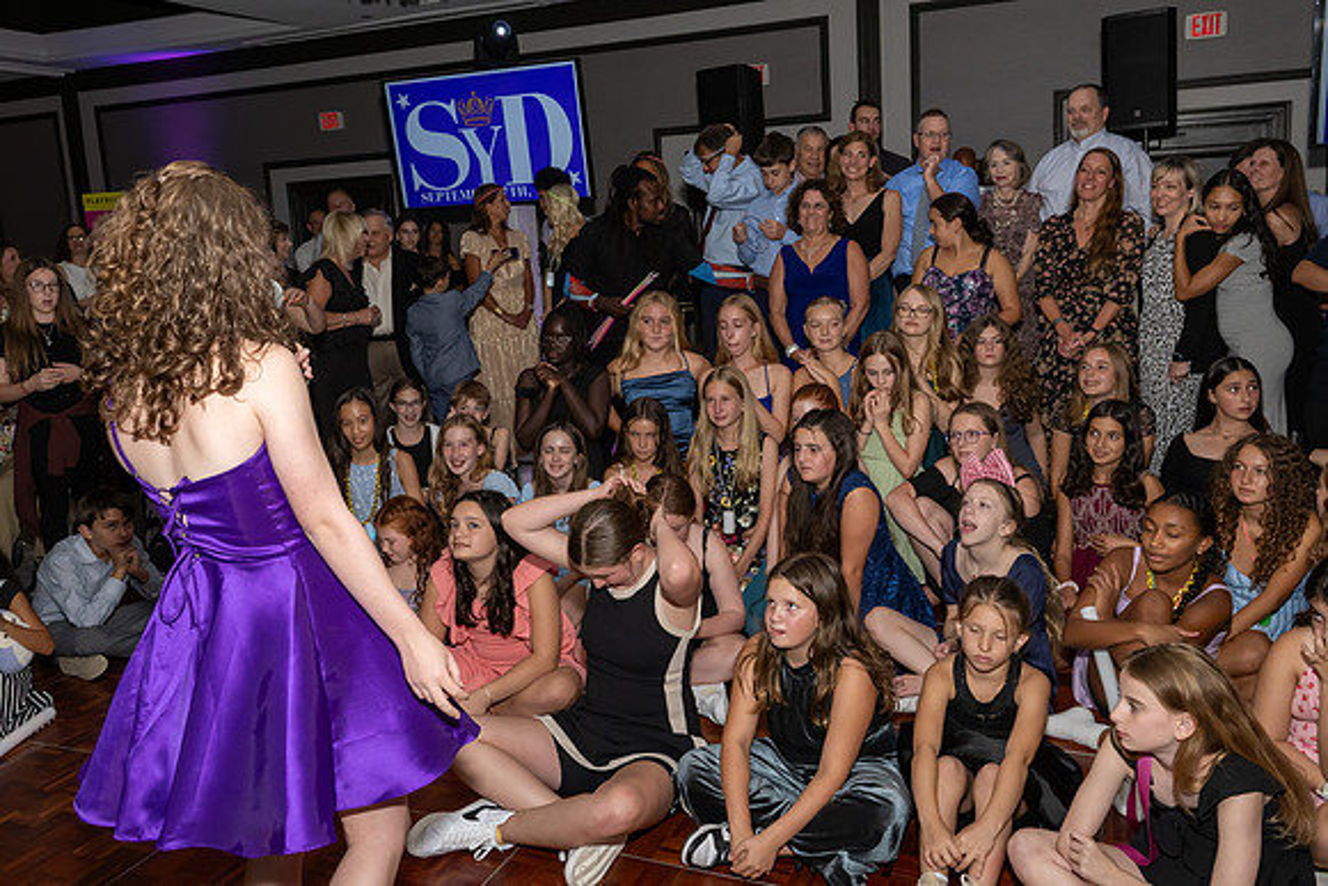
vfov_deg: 44.5
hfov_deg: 63.0
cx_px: 677
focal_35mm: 29
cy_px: 405
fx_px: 1083
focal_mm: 18
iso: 1000
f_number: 7.1
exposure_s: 1/250
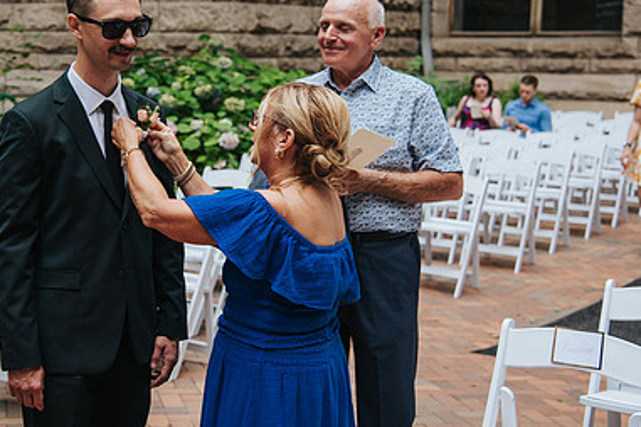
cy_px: 139
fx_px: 1300
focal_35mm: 73
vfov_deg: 18.6
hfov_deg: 27.4
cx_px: 188
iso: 500
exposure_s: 1/500
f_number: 4
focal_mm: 48
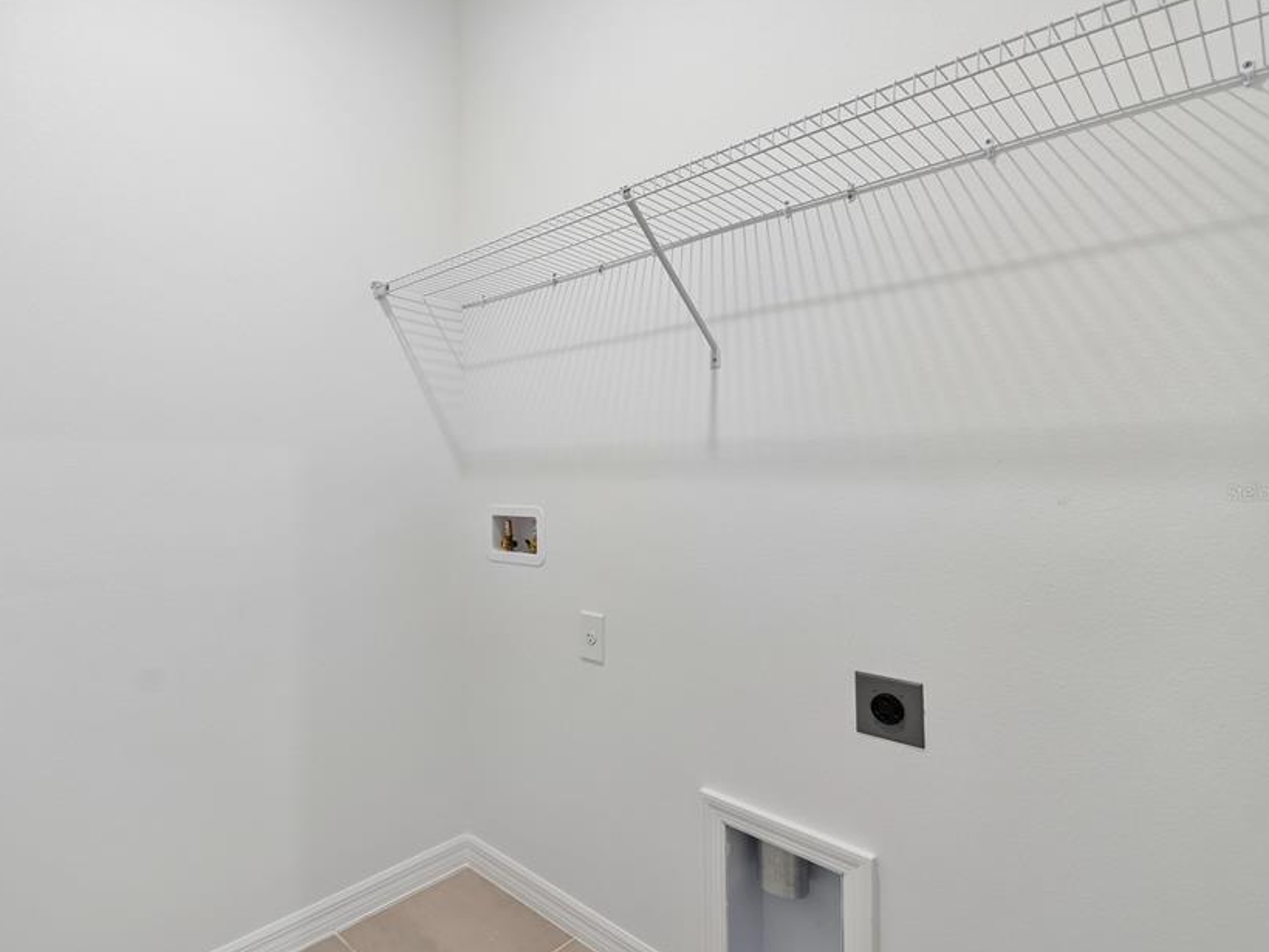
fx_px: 660
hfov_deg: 86.9
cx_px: 523
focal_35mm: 18
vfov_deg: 71.6
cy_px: 492
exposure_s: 1/8
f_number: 7.1
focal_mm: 10
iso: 100
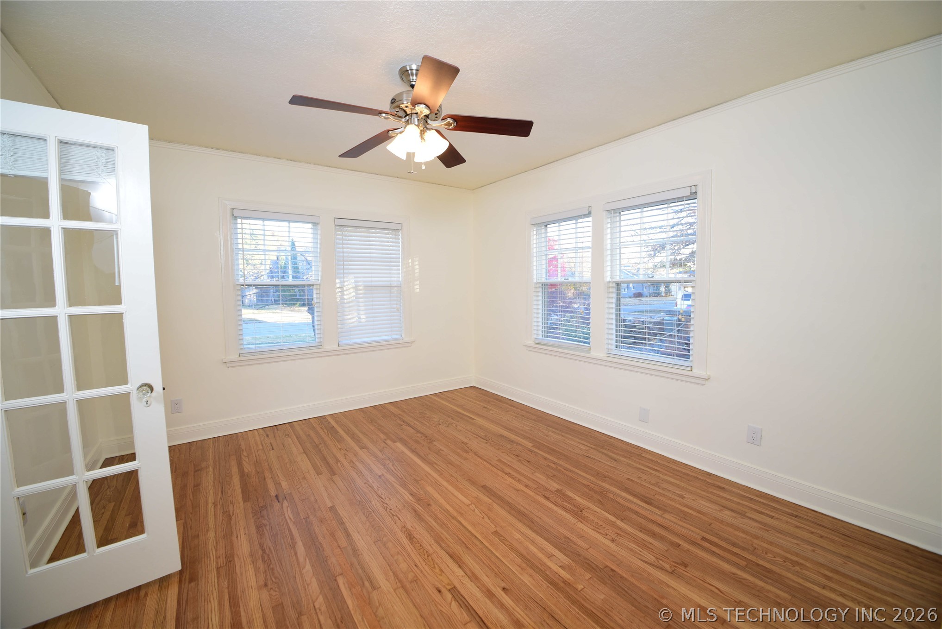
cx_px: 471
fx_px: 366
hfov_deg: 104.2
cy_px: 314
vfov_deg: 81.2
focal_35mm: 14
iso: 500
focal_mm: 14
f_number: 9
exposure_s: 1/25
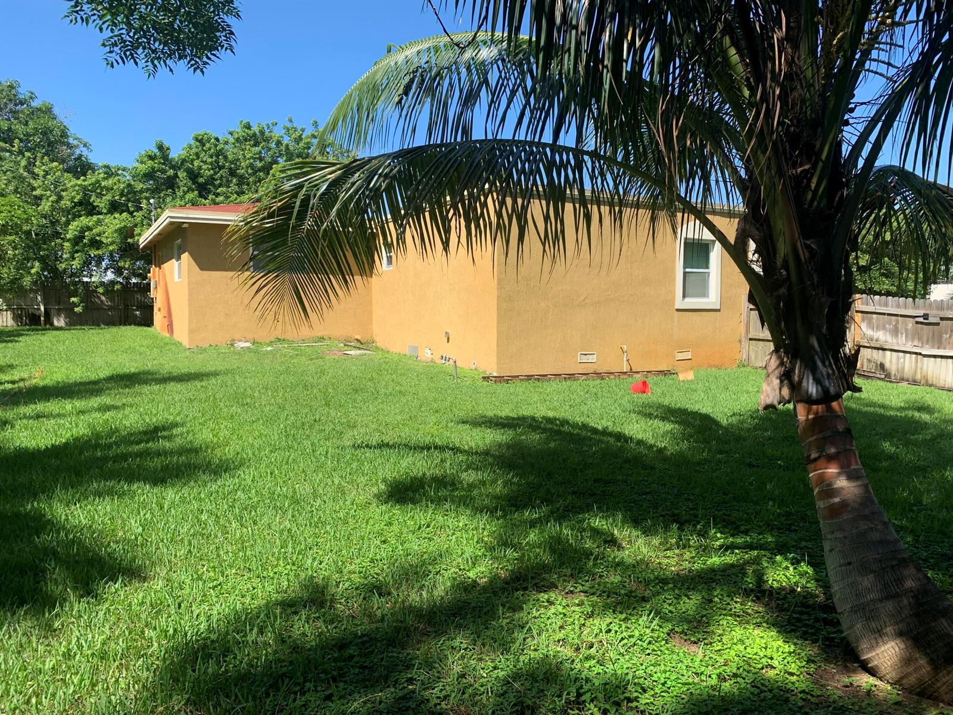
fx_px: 716
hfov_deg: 67.3
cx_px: 476
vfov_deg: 53.1
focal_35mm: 26
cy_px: 358
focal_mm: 4.25
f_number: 1.8
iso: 25
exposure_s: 1/1266
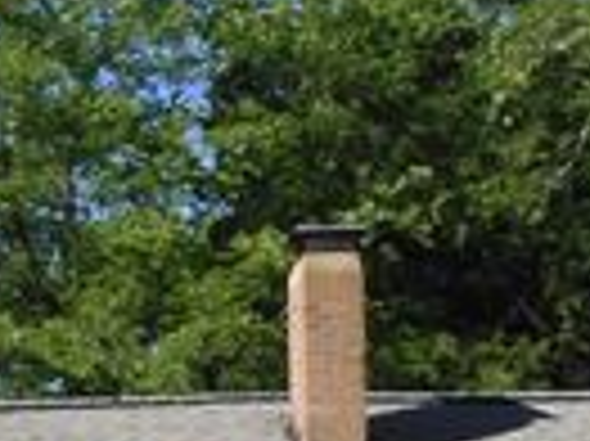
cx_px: -158
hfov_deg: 13.2
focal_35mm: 145
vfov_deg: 9.7
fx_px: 2469
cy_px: 785
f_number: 4
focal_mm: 6.8
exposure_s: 1/800
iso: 100
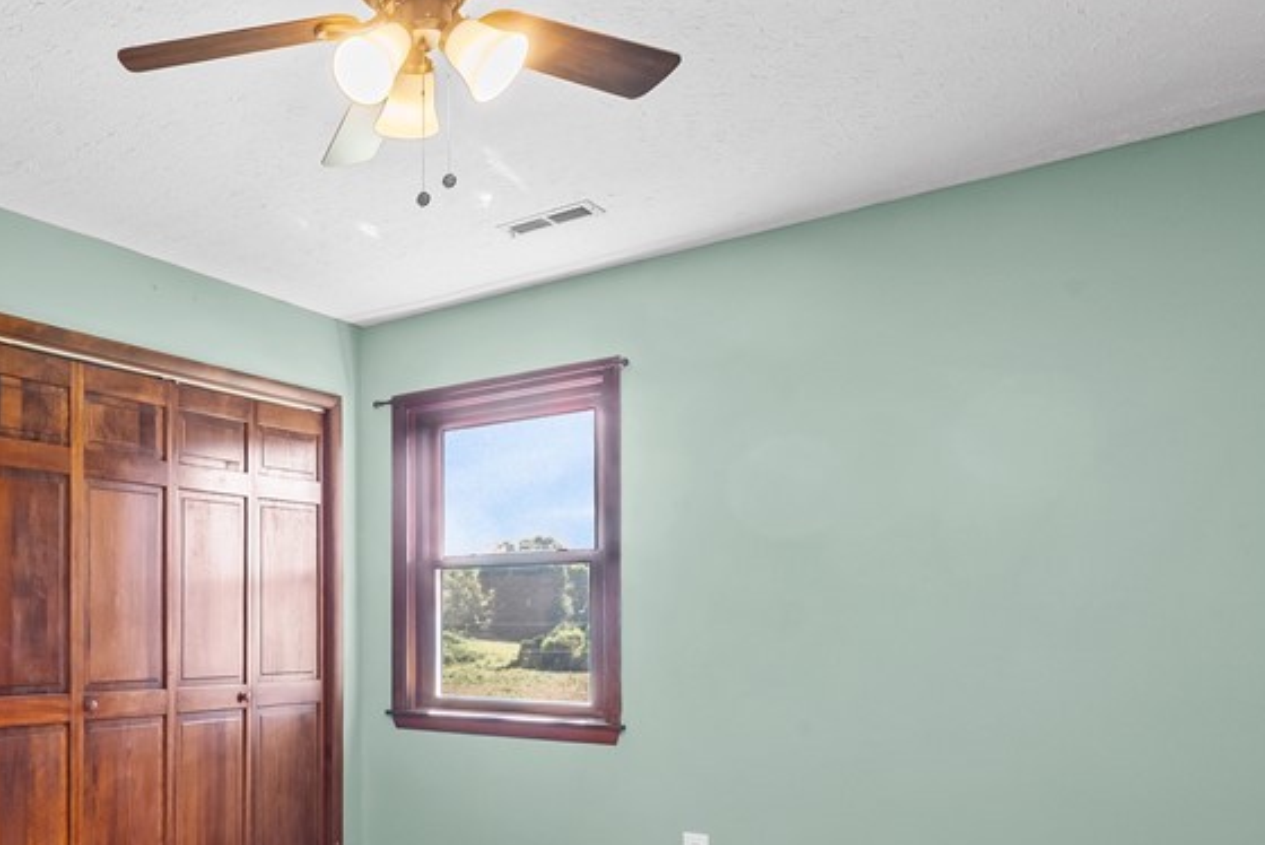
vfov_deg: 41.4
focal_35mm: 31
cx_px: 96
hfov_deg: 52.0
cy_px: 615
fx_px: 1090
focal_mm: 16
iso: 640
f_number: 11
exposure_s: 1/2
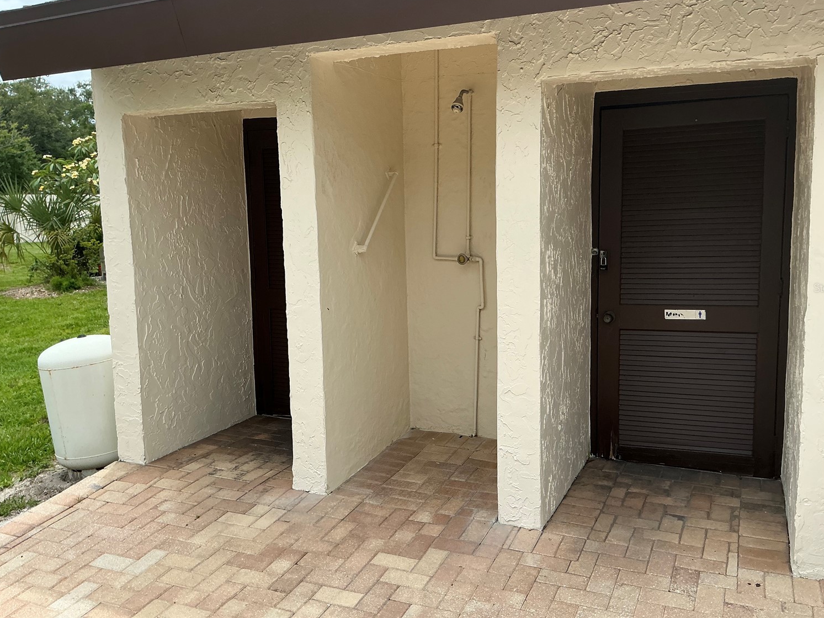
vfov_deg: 46.8
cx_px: 424
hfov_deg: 59.9
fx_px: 714
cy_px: 287
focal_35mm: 30
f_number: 1.8
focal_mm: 3
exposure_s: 1/1342
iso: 25
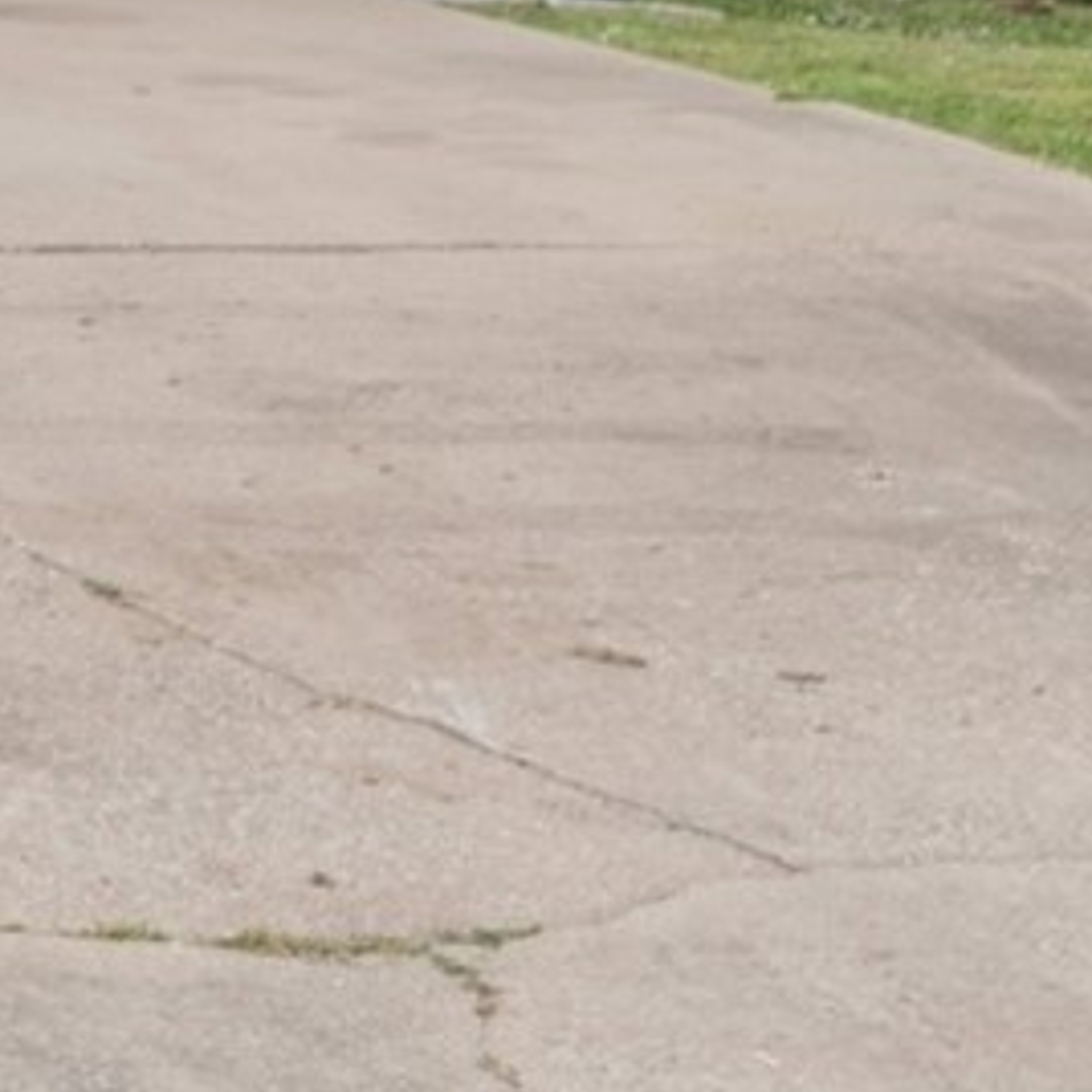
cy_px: -375
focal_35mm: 181
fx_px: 6460
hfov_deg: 8.0
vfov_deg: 9.5
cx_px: -2451
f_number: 8
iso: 320
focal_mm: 28
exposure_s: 1/80
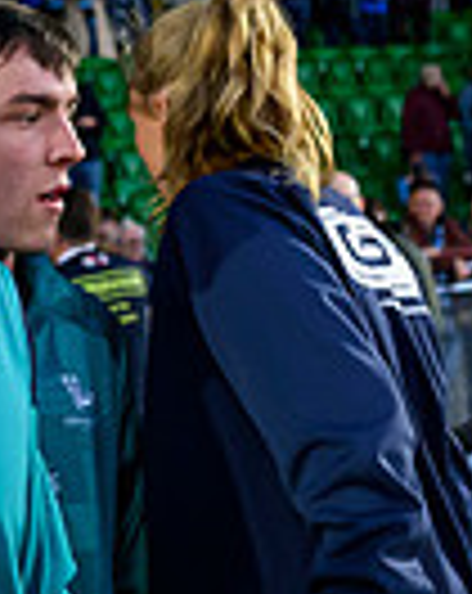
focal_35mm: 128
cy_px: 265
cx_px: -324
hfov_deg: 11.3
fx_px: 2243
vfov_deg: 15.1
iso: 3200
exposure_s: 1/1250
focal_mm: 24
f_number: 3.5
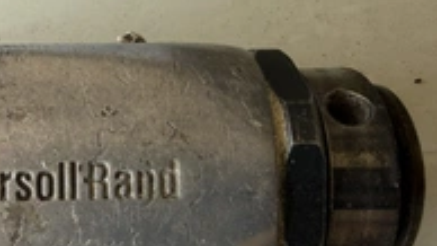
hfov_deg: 37.5
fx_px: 626
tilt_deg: -85.2
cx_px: 108
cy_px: 120
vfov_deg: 22.2
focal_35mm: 54
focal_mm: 2.22
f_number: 2.2
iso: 64
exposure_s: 1/121
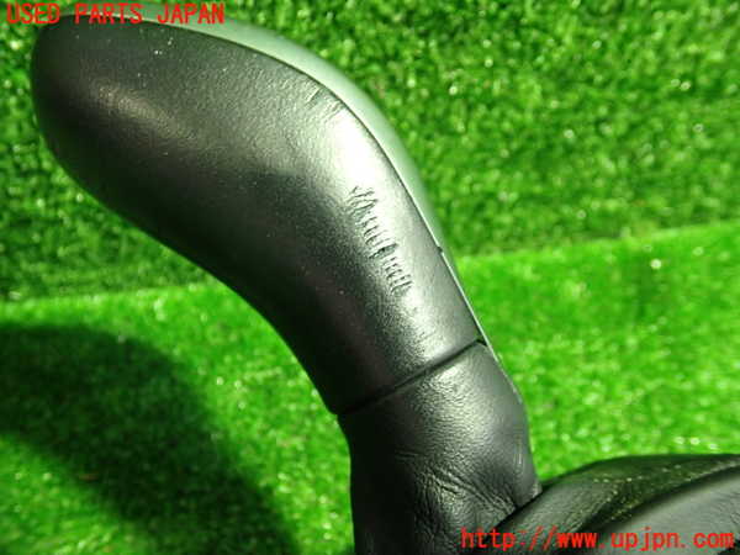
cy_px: 278
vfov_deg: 46.8
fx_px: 641
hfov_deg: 60.0
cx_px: 370
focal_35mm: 30
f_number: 2.3
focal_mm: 5.4
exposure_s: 1/30
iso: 640
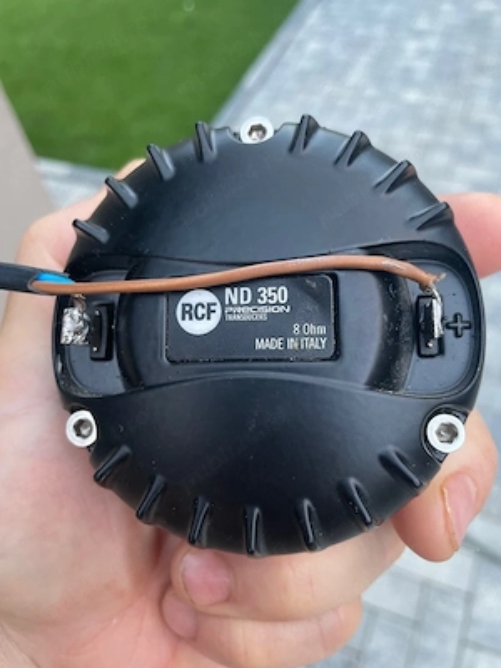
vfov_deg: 67.3
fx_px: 502
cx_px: 250
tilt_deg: -51.8
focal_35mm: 26
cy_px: 334
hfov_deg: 53.1
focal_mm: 4.2
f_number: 1.6
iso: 250
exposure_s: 1/60
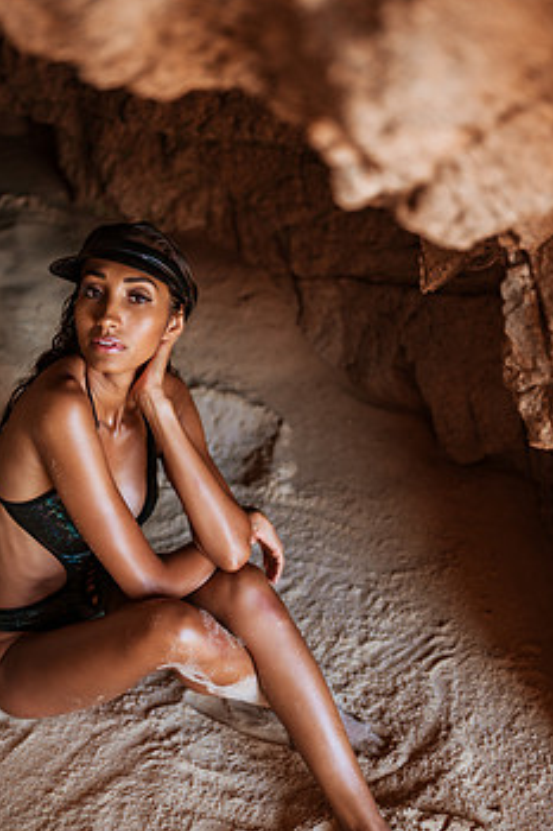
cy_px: 480
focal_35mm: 45
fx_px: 1038
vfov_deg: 43.5
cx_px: 233
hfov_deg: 29.8
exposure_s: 1/250
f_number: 1.8
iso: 80
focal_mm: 35
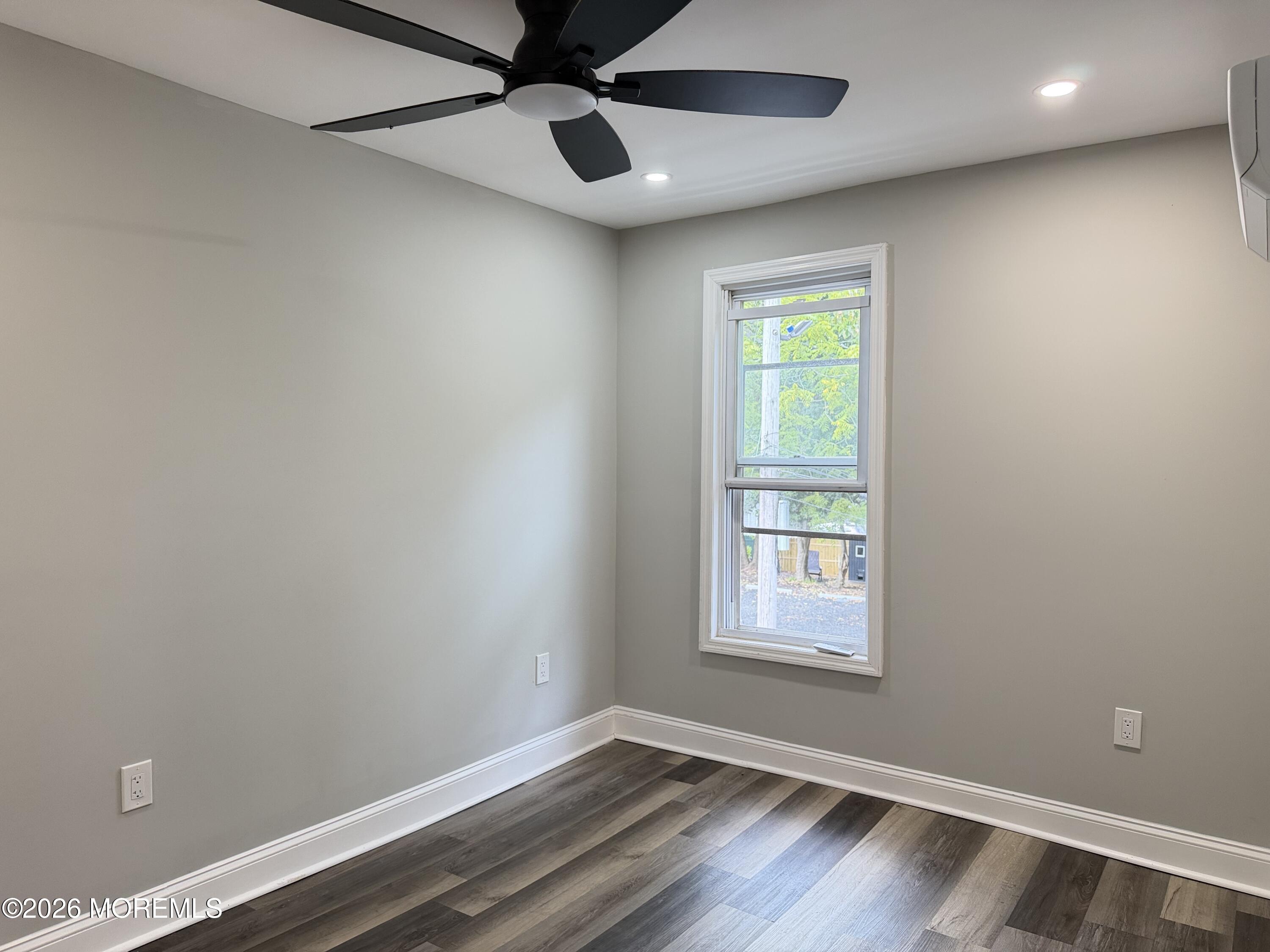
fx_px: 881
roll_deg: -0.1
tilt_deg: -1.5
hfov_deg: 71.6
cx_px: 635
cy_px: 476
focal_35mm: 24
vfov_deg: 56.8
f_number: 1.78
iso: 250
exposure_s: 1/120
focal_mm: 6.76
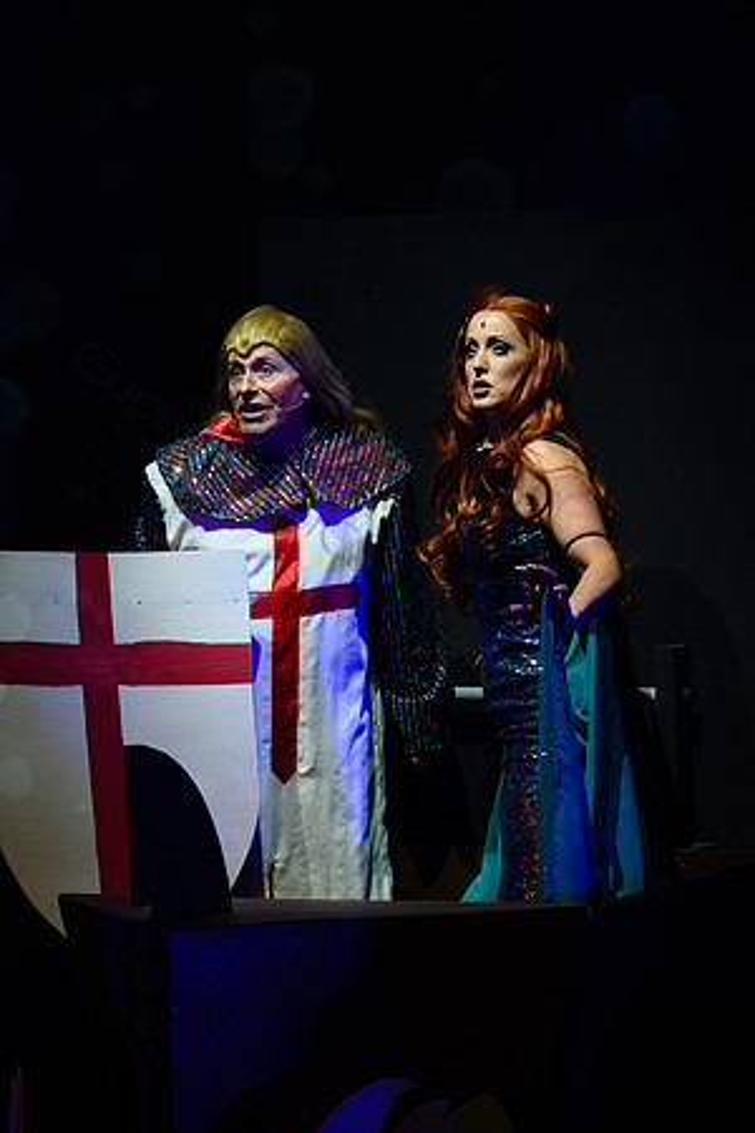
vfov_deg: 11.1
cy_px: 566
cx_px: 378
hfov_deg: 7.4
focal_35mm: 185
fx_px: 5819
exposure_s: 1/160
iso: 1250
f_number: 3.5
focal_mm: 185
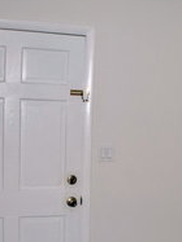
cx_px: 174
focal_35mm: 89
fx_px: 625
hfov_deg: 16.3
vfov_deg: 21.9
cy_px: 177
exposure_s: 1/60
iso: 1250
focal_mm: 24
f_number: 4
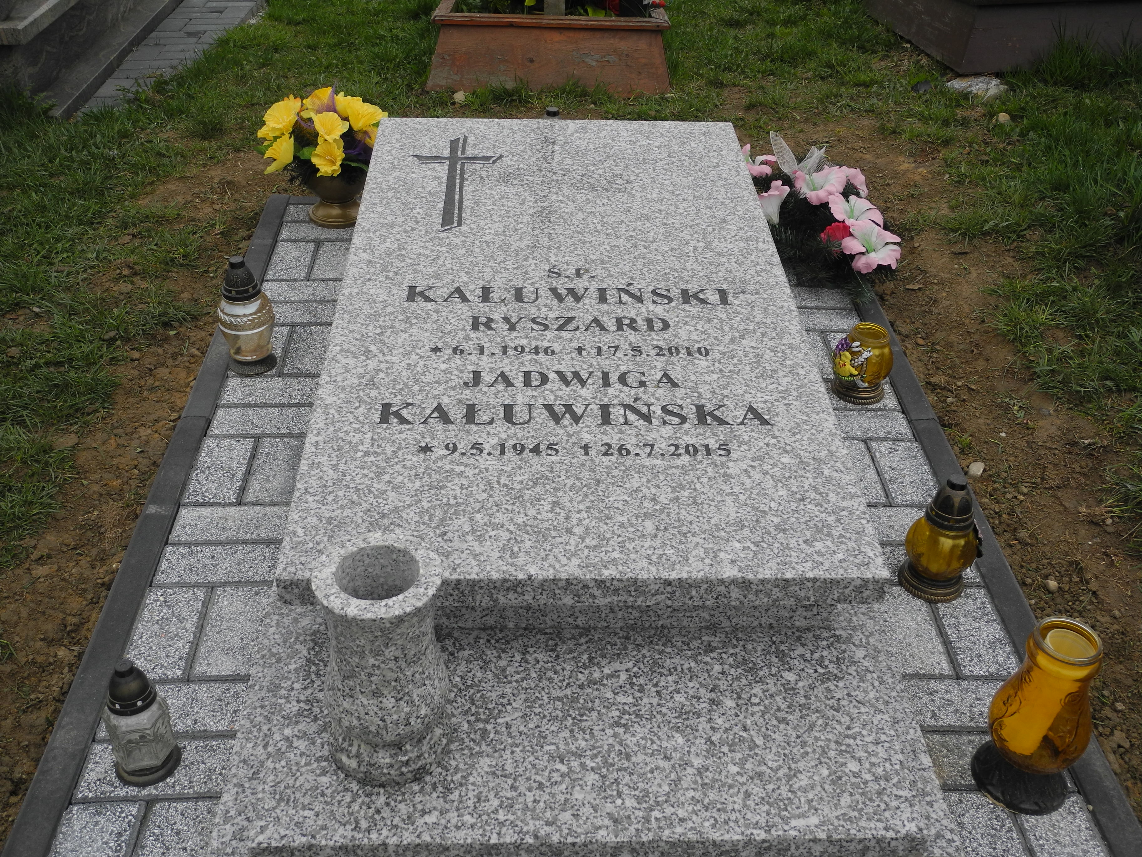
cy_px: 428
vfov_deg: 37.7
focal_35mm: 38
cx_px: 571
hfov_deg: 49.0
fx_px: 1254
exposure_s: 1/500
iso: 100
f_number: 3.2
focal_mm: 8.1
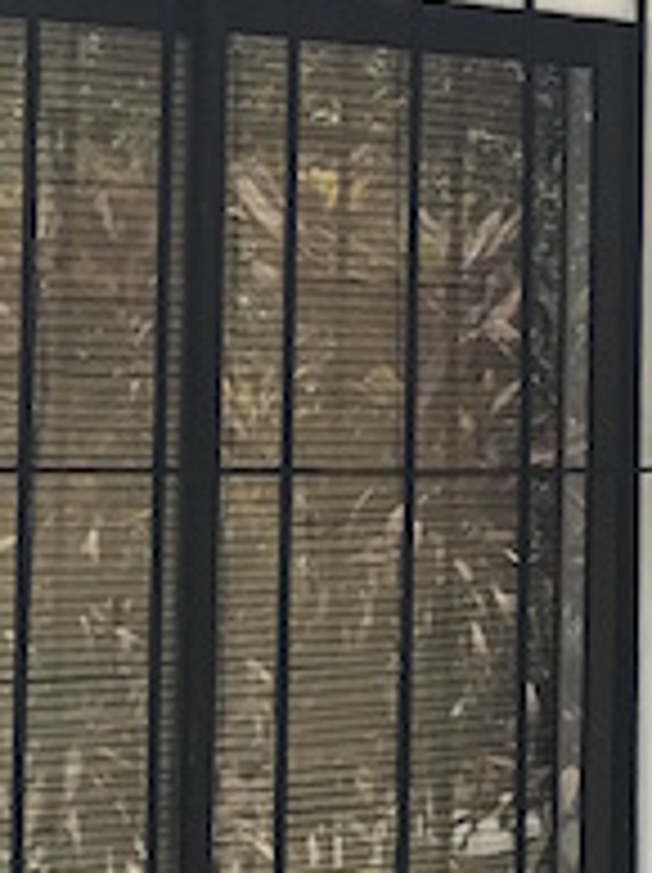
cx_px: 1587
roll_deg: -0.4
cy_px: 382
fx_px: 3725
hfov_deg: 9.0
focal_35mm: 148
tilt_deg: +1.9
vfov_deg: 13.4
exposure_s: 1/479
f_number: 1.8
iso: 20
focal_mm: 3.99
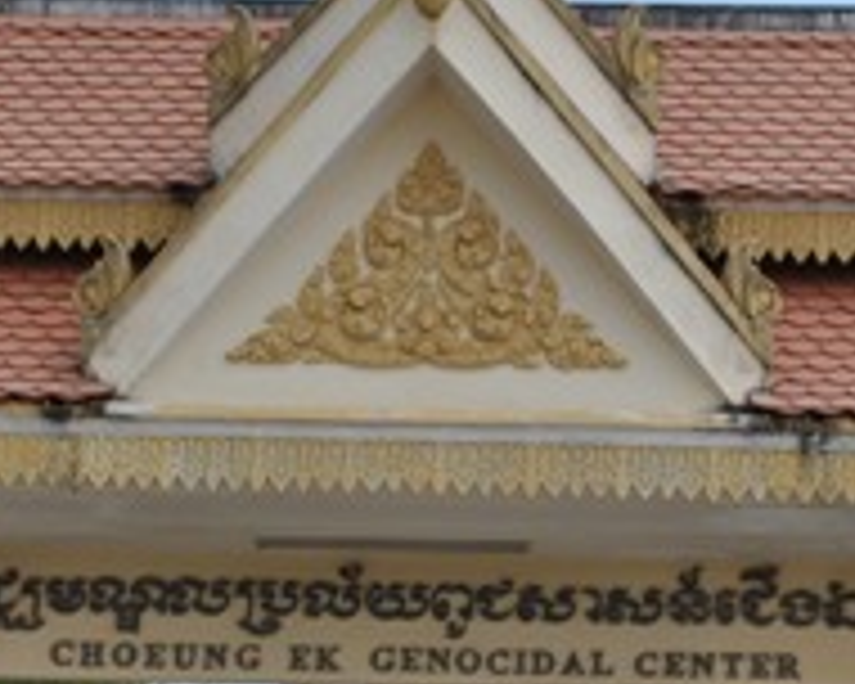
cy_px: 572
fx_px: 3366
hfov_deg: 14.5
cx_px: 441
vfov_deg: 11.6
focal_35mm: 133
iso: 100
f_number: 8
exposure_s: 1/250
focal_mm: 28
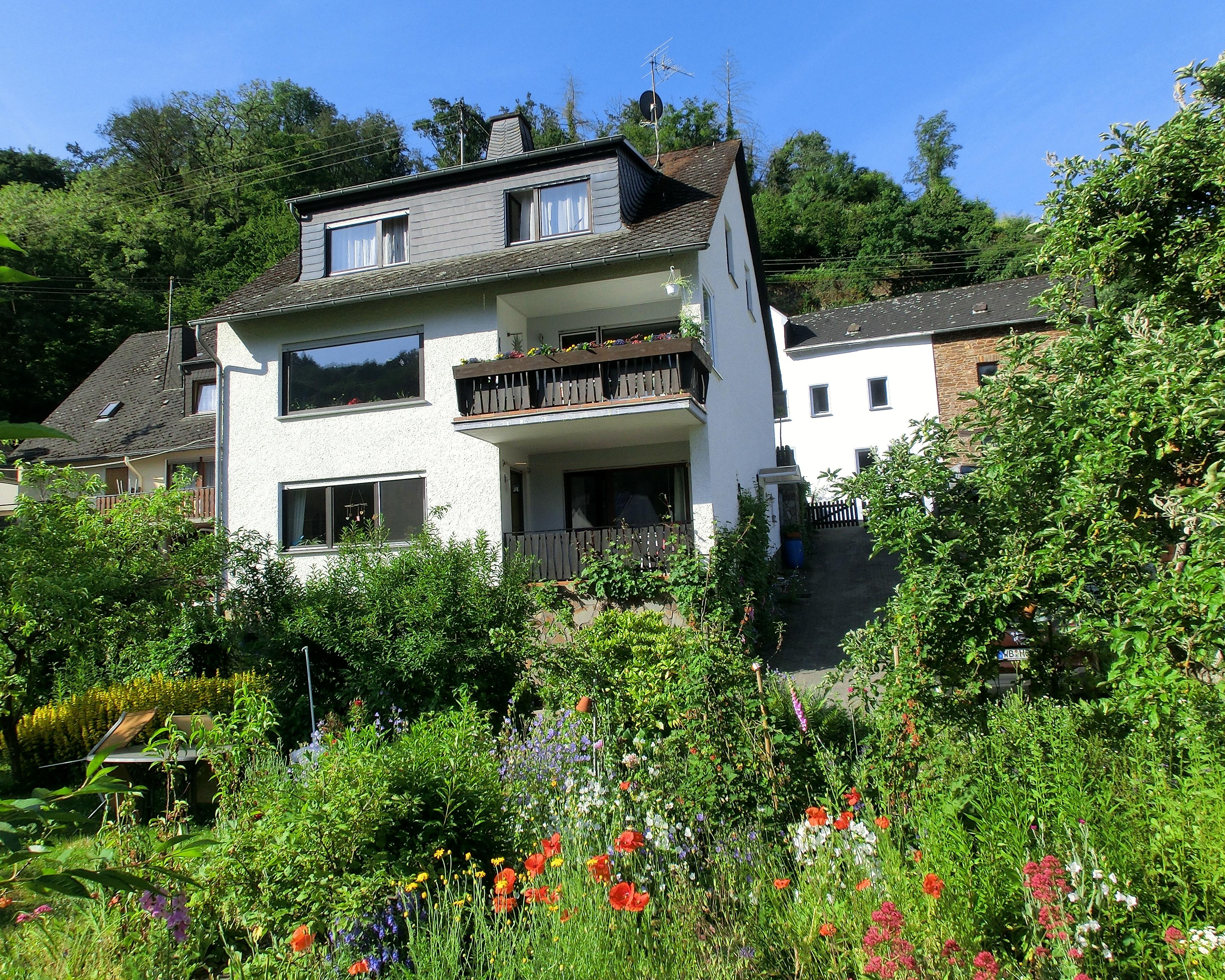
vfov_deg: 54.9
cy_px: 496
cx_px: 591
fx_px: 943
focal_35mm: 26
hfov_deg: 66.0
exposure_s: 1/160
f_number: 7.9
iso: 100
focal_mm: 4.24
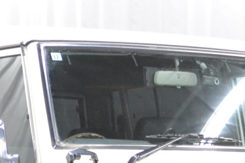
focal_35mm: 205
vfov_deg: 6.6
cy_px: 270
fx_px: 1395
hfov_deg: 10.0
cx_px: 231
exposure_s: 1/40
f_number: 5.3
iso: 3200
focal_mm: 40
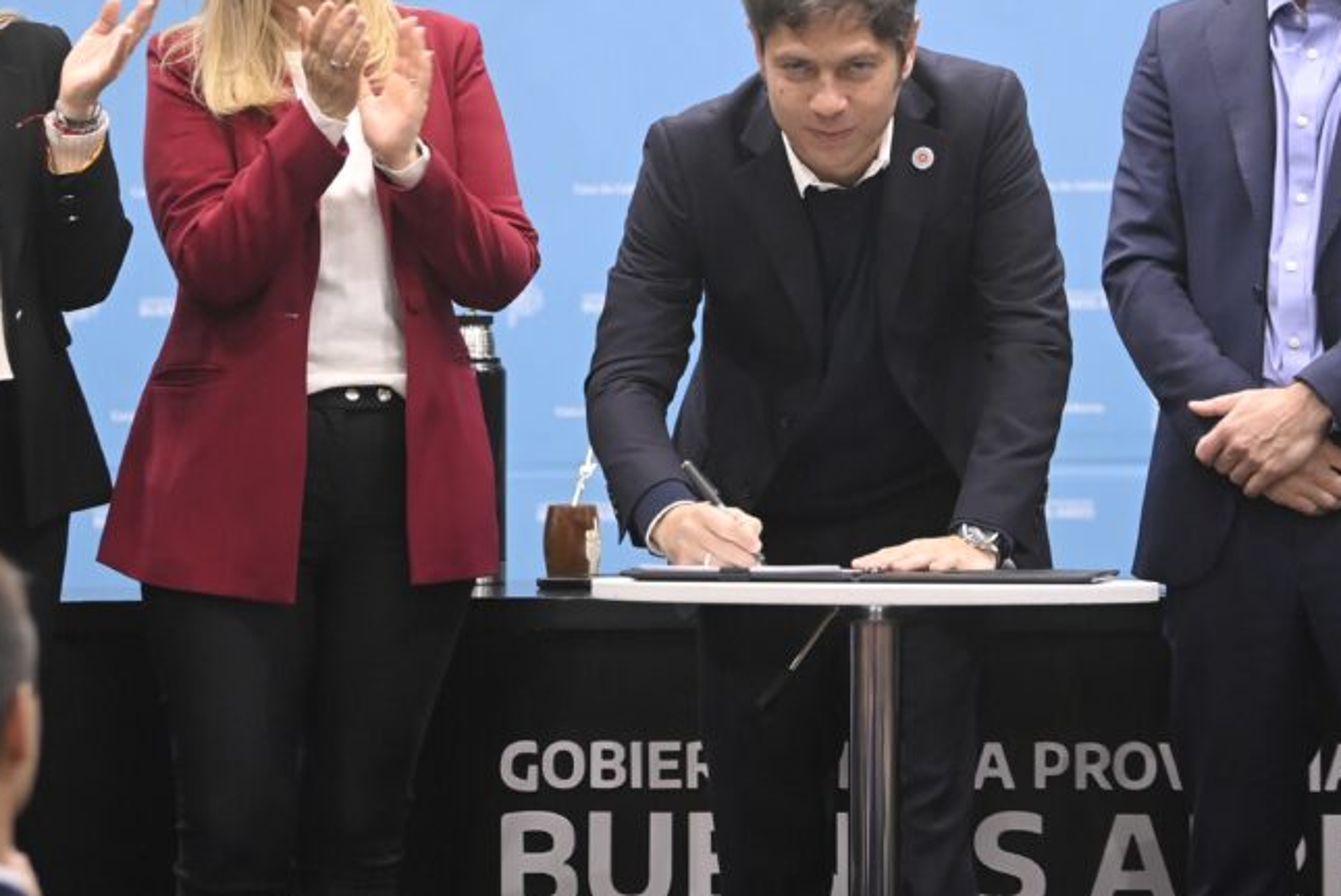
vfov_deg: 6.8
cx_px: 796
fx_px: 7529
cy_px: 172
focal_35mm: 202
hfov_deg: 10.2
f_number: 3.5
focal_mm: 122
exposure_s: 1/323
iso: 4000
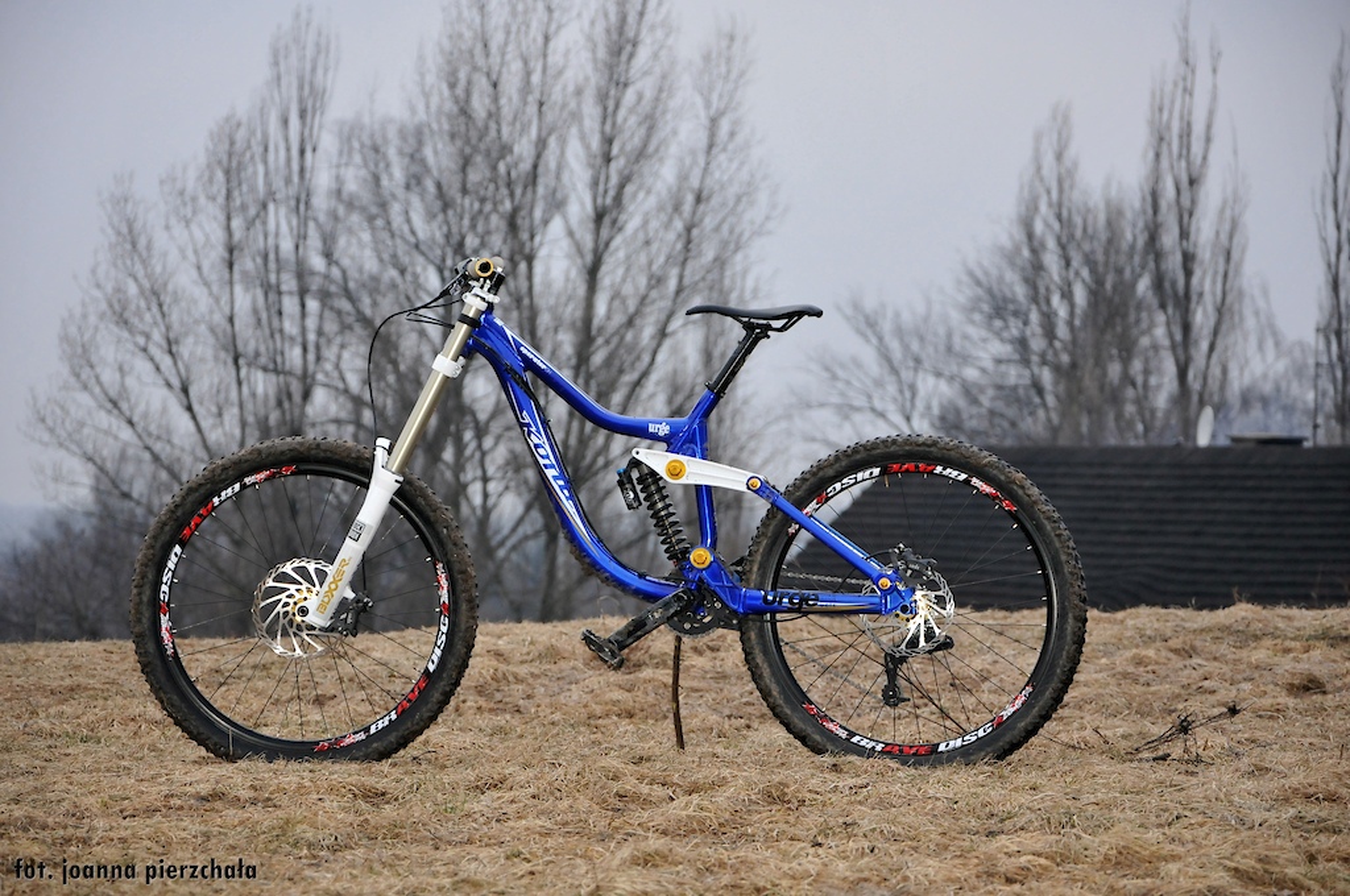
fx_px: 4775
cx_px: 675
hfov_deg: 16.1
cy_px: 448
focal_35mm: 128
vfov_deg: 10.7
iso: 900
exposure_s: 1/250
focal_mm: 85
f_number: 5.6
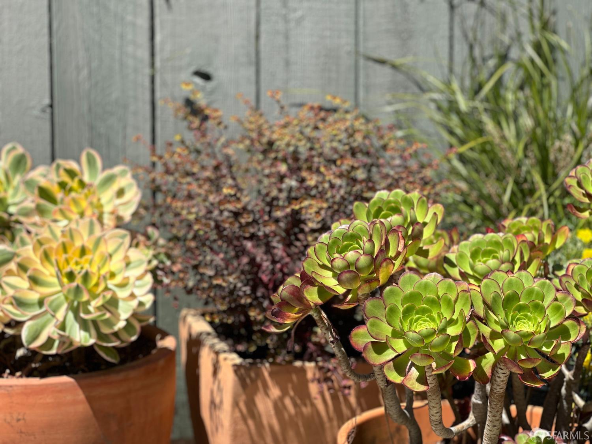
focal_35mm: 77
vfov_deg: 19.1
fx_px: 1317
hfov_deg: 25.3
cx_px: 296
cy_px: 222
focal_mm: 9
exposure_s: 1/469
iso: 32
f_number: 2.8
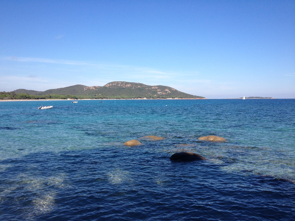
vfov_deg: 40.7
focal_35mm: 35
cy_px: 110
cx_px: 148
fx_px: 298
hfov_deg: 52.6
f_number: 2.4
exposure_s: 1/1783
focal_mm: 4.28
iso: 64
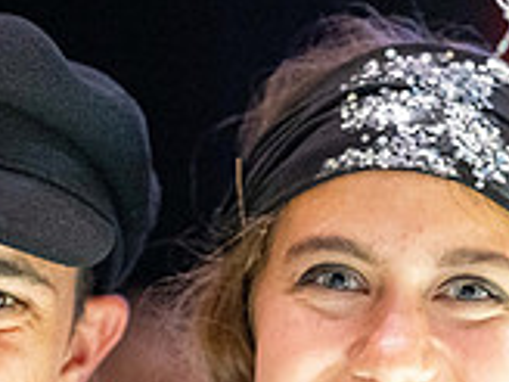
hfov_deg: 6.9
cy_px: 511
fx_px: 4250
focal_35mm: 289
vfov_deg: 5.1
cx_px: 248
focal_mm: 85
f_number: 1.8
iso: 12800
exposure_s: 1/80
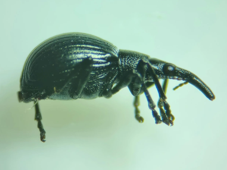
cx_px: 114
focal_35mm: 28
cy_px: 87
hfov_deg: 63.4
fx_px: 184
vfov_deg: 49.8
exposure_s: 1/100
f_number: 2
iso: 32
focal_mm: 5.9
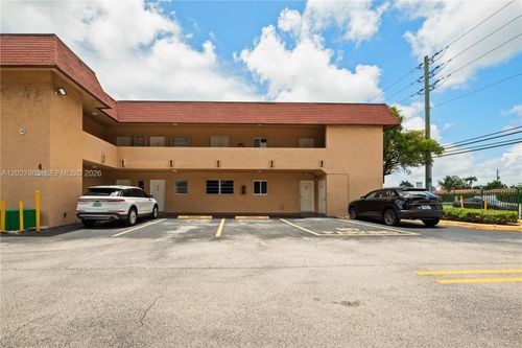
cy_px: 174
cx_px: 261
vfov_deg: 81.2
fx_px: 203
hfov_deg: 104.3
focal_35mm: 14
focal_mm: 14
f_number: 9
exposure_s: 1/320
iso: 100
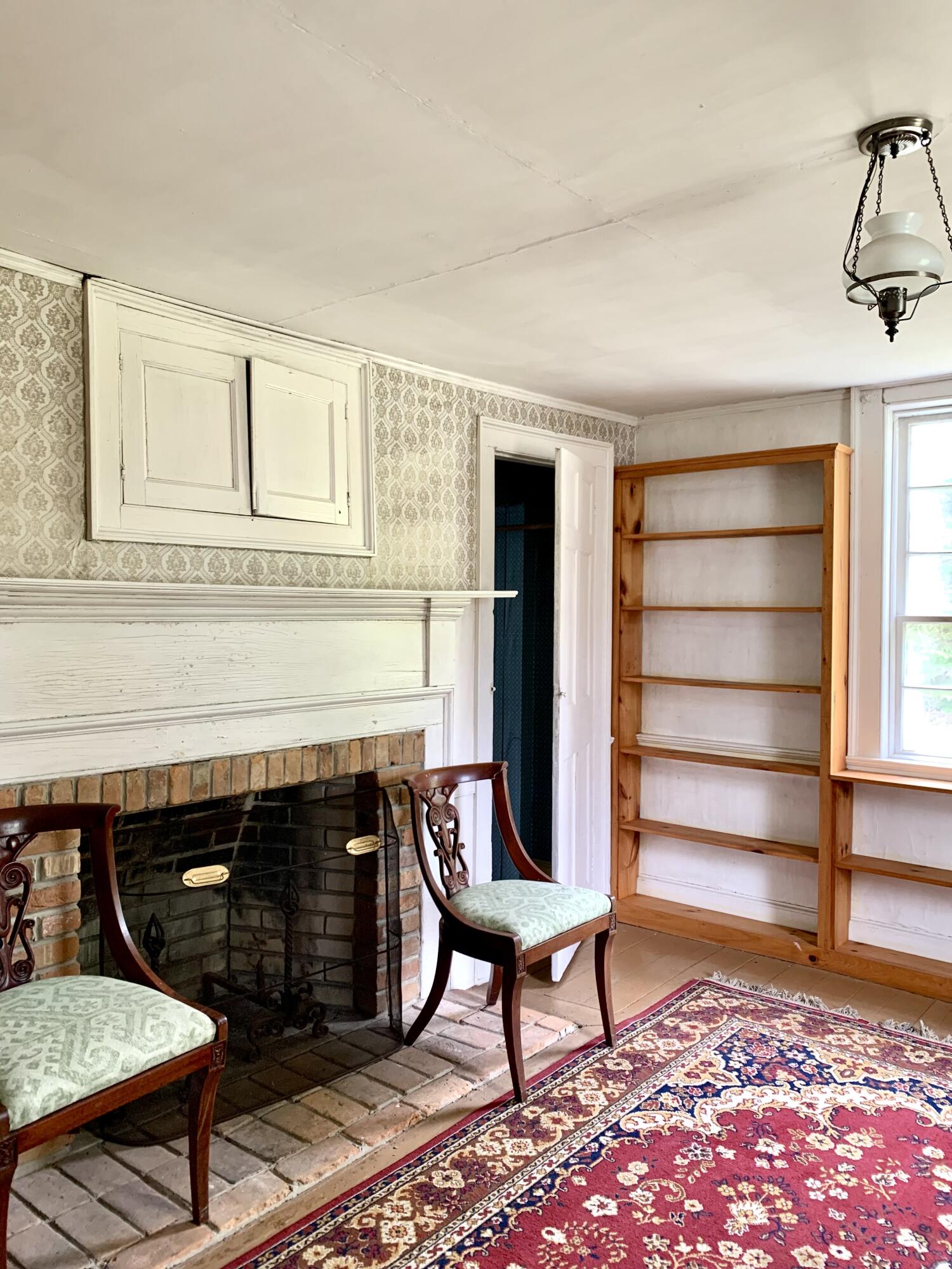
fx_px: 953
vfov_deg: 67.3
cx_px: 476
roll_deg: -0.3
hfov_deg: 53.1
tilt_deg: -0.1
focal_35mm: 26
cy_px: 634
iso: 100
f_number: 1.8
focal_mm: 4.25
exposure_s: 1/60
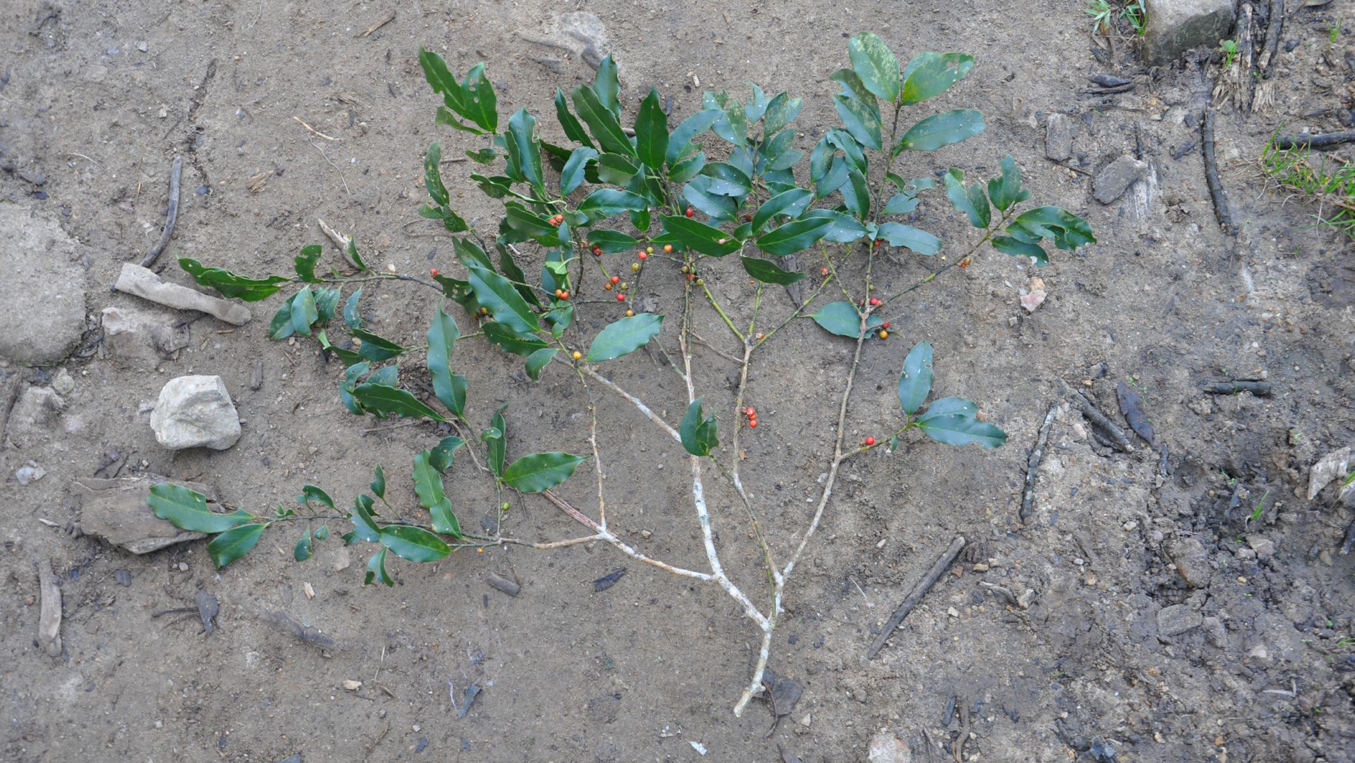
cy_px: 334
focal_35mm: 41
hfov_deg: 49.4
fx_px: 1473
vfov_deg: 29.0
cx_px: 680
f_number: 5.6
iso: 360
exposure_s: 1/30
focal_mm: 26
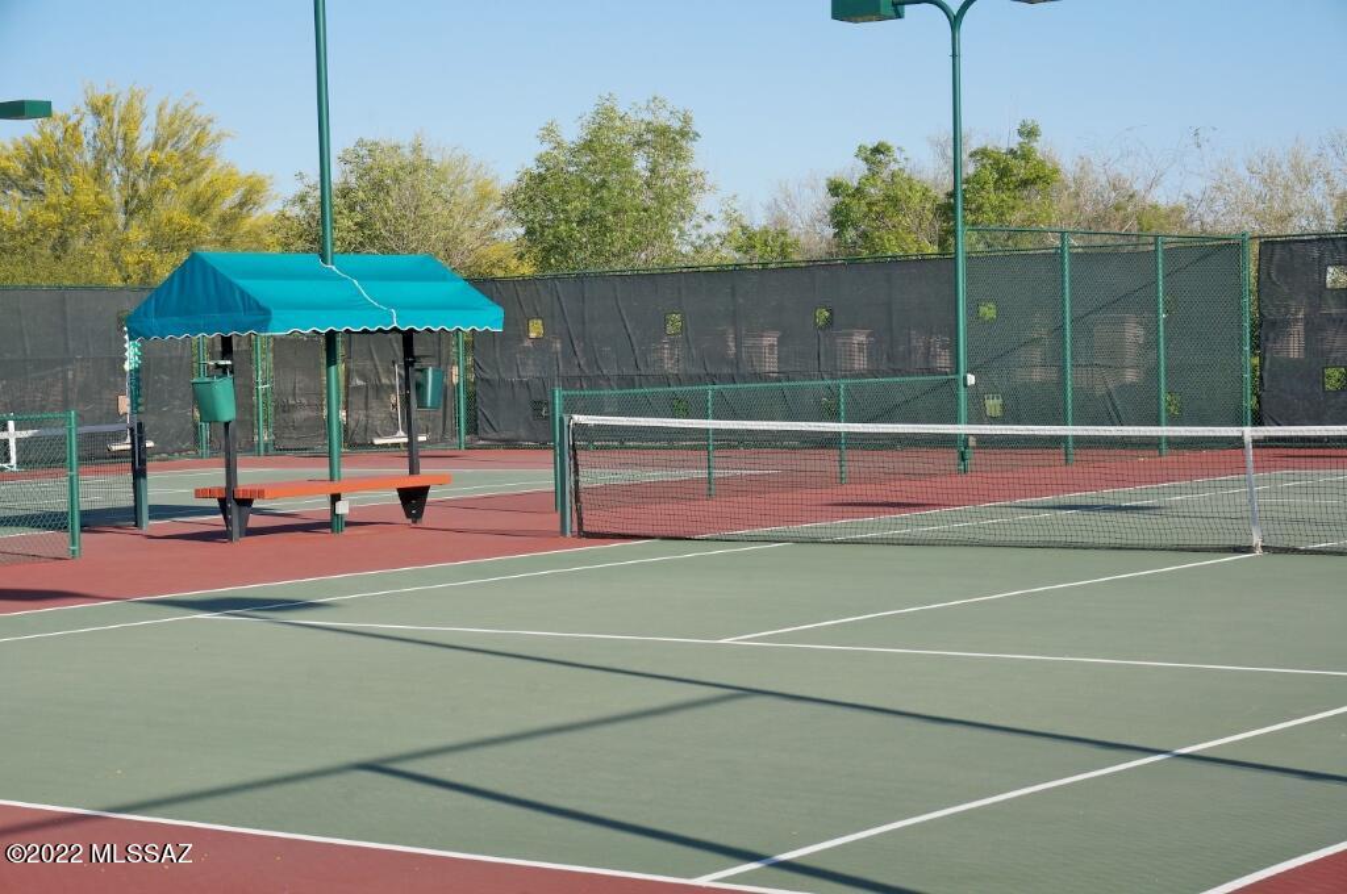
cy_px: 447
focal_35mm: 74
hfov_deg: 27.6
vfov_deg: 18.5
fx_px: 2747
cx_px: 674
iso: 400
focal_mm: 49
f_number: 16
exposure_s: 1/250
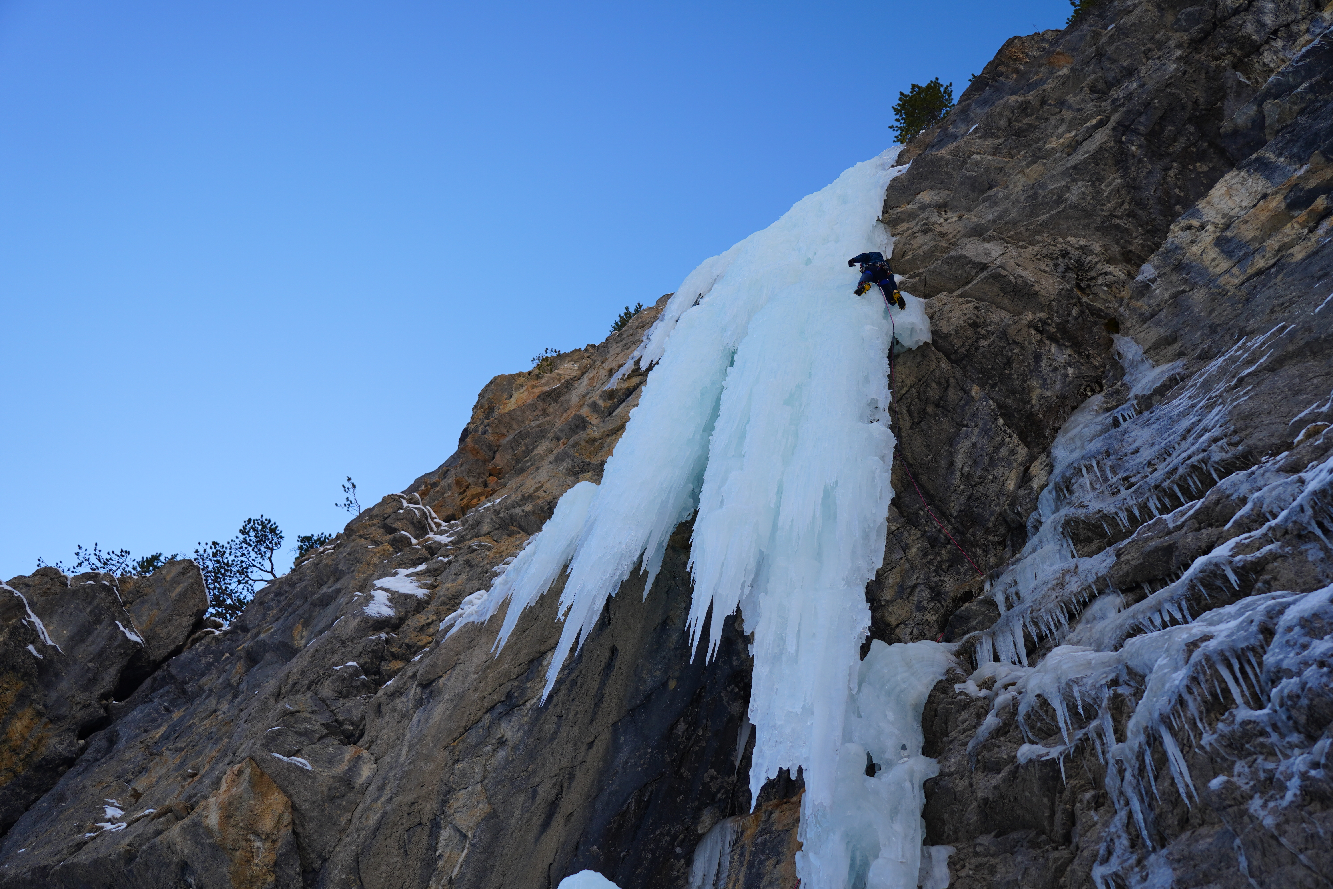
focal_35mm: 36
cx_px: 666
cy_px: 444
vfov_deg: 36.4
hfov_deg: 52.6
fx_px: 1350
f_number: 2.8
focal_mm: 24.3
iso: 100
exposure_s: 1/250
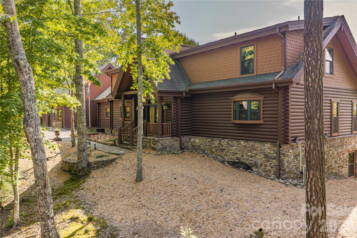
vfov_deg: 46.4
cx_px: 178
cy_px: 119
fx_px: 278
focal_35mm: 28
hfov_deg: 65.5
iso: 400
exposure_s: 1/1000
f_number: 2.8
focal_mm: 14.45
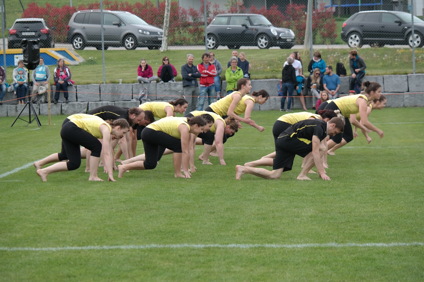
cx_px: 212
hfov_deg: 13.3
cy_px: 141
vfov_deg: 8.9
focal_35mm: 154
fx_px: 1813
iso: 200
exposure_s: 1/250
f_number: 5.6
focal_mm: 100
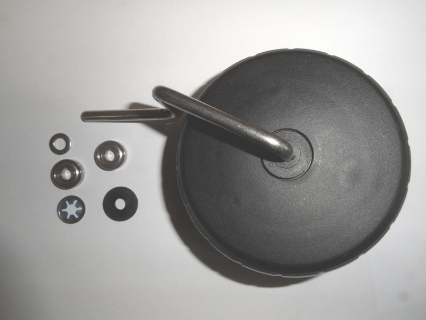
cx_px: 213
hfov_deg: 71.6
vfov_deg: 56.8
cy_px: 160
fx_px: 295
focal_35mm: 24
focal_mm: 3.9
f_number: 8.3
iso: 100
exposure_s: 1/10
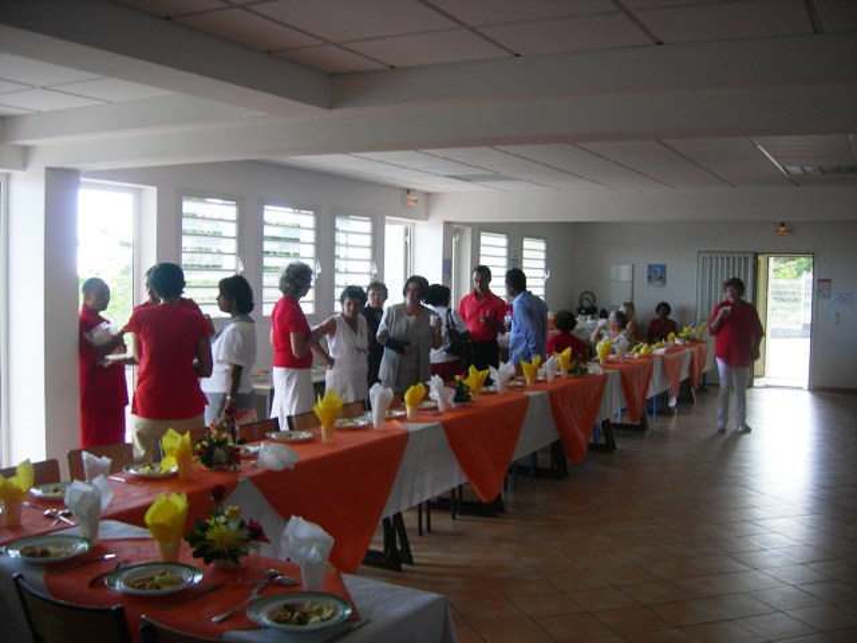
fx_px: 891
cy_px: 322
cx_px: 428
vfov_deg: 39.7
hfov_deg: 51.4
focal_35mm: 36
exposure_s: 1/52.1
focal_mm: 7.5
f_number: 3
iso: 64
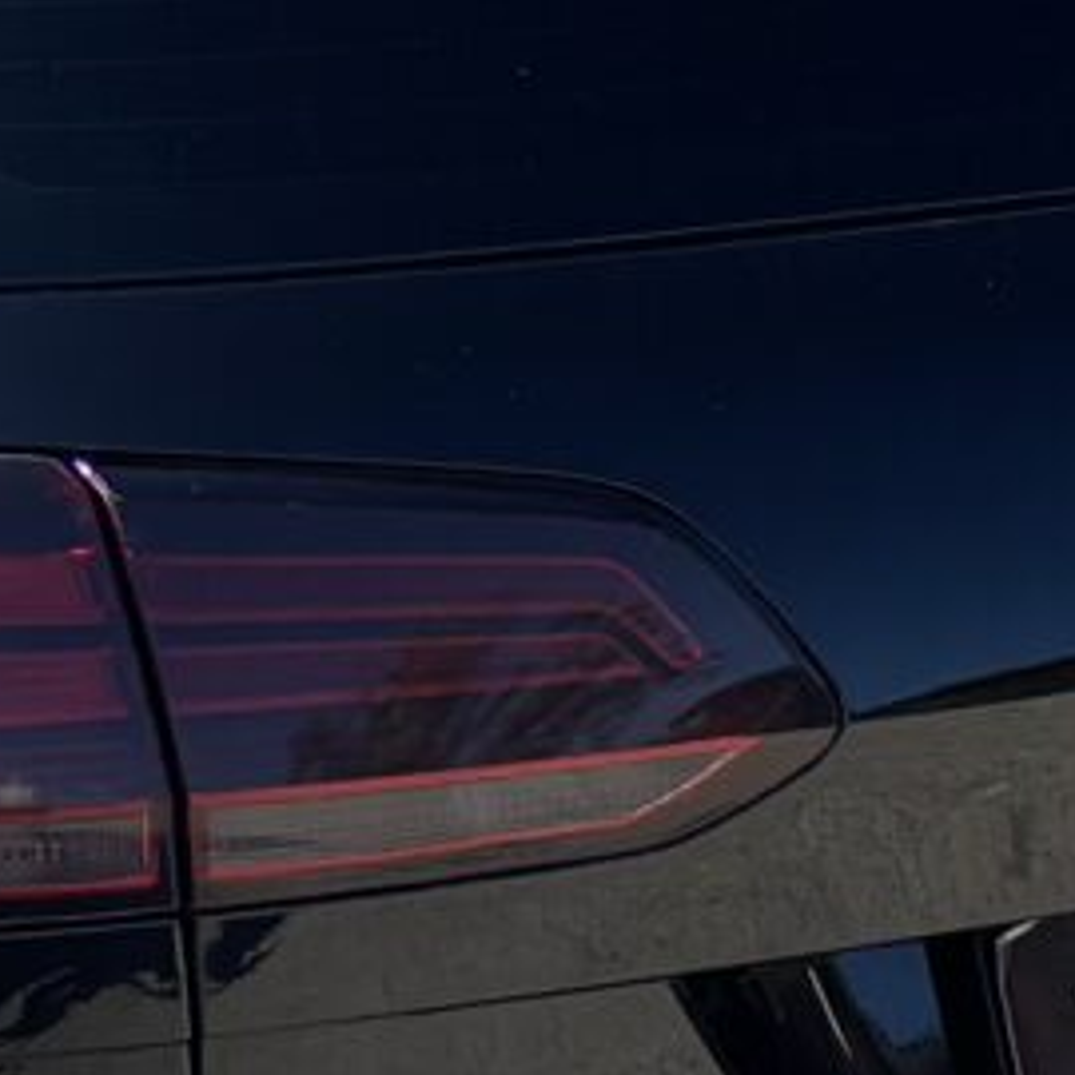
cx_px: -127
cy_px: -4
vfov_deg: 8.0
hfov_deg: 8.0
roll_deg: -3.2
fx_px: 7659
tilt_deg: -0.6
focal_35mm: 218
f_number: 1.6
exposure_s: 1/1667
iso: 50
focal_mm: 5.96
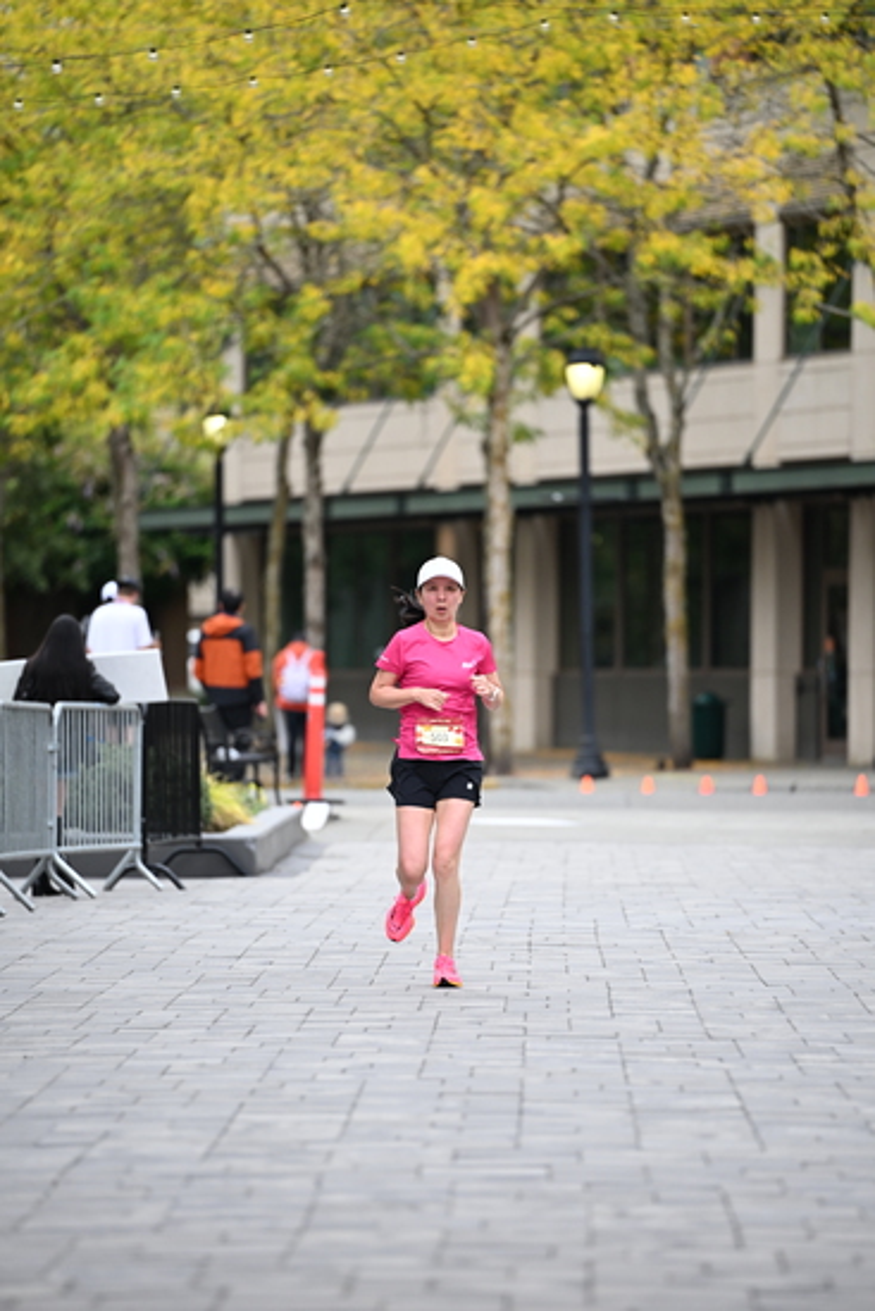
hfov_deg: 6.9
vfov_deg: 10.3
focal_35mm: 200
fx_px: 7287
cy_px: 656
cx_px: 438
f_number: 2.8
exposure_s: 1/2000
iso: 640
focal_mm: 200
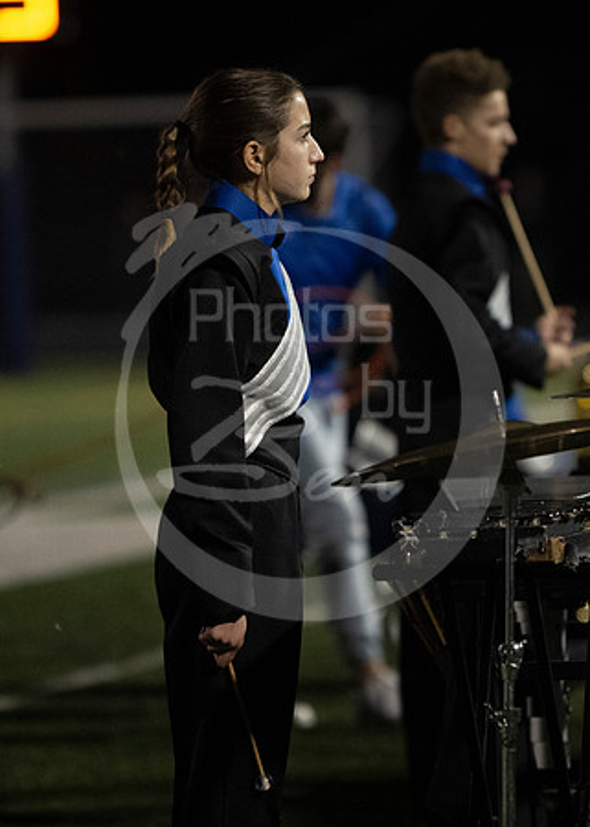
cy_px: 371
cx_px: 426
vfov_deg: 5.0
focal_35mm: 402
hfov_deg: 3.6
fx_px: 9449
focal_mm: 200
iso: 4000
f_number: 2.8
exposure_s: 1/1000
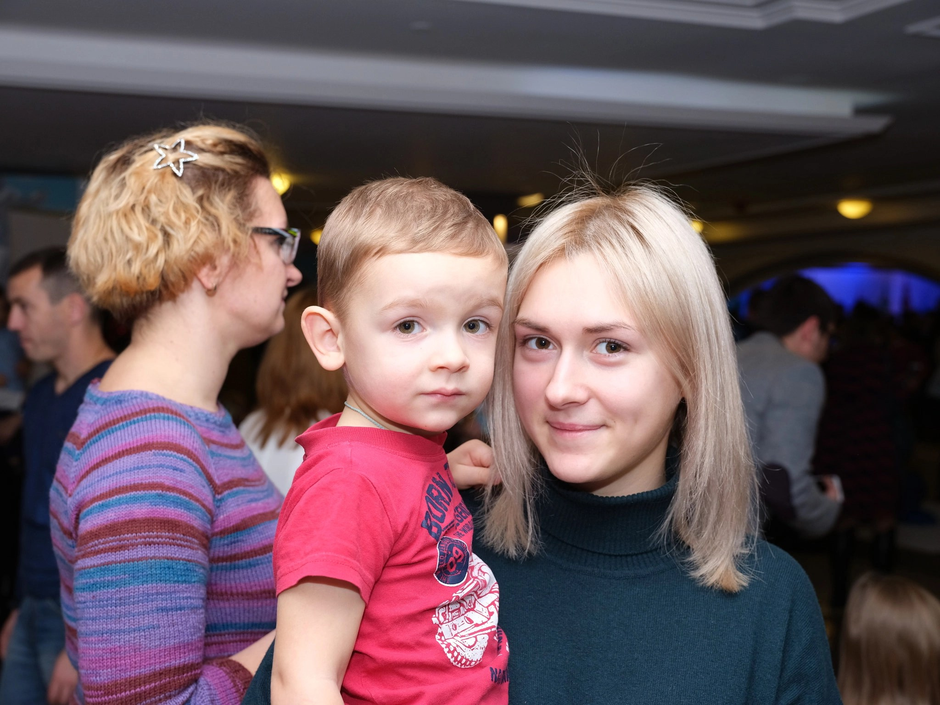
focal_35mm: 51
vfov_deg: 28.6
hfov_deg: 37.5
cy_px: 352
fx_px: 1385
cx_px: 470
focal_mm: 64
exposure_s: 1/125
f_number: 8
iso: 1600
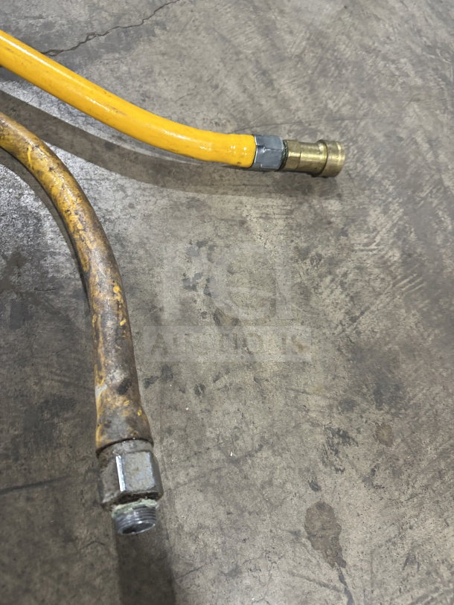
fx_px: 420
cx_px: 227
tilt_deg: -67.6
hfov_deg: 56.8
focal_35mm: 24
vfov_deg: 71.6
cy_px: 302
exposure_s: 1/60
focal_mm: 6.86
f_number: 1.78
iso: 320
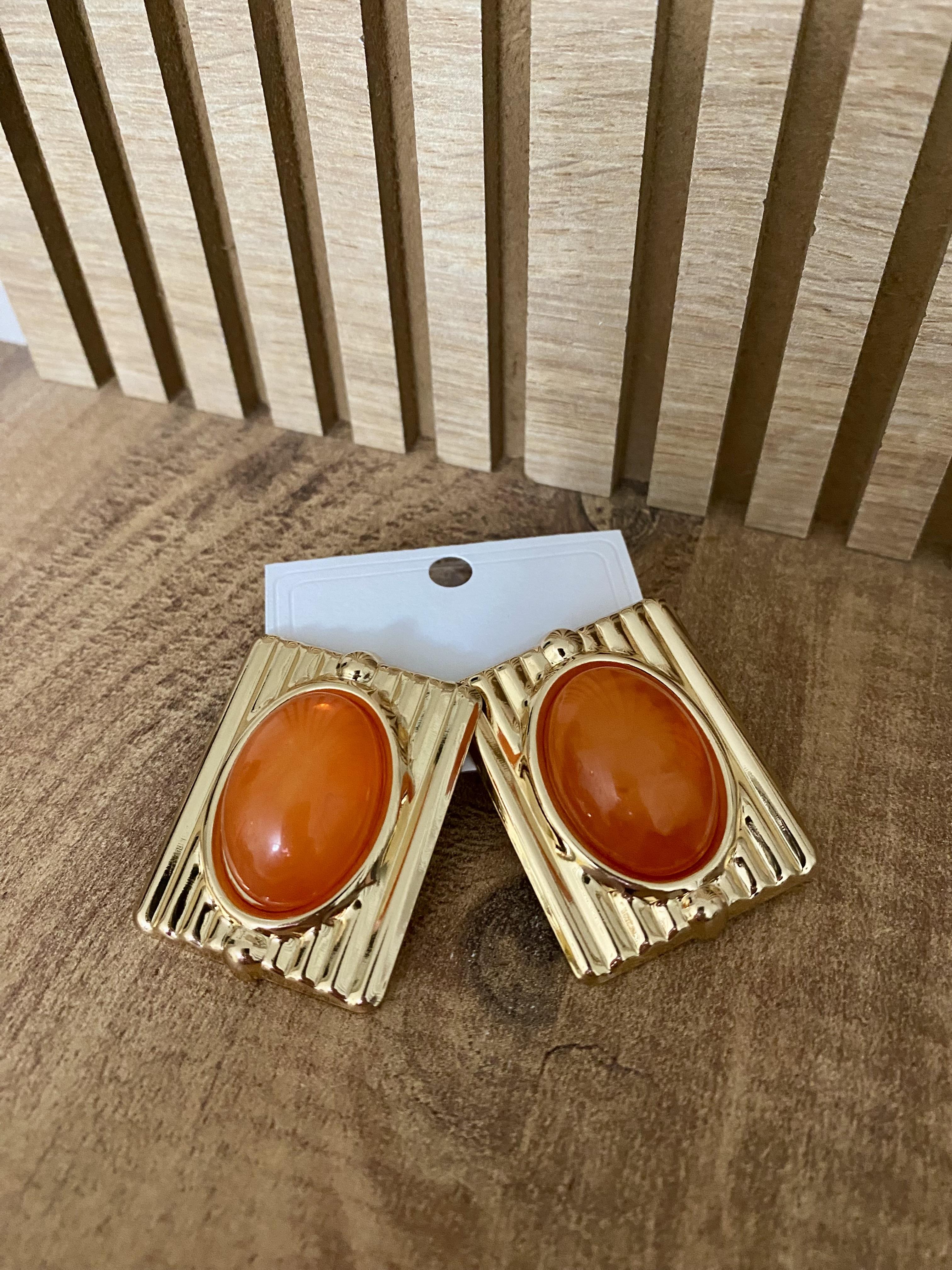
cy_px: 635
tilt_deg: -55.8
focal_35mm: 25
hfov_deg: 54.9
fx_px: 917
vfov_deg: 69.4
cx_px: 476
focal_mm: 4.25
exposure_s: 1/25
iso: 500
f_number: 1.8
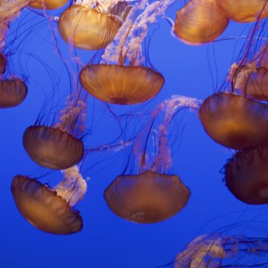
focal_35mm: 74
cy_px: 134
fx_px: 648
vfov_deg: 23.4
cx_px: 145
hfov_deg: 23.4
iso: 200
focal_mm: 38
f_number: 2.8
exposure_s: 1/13
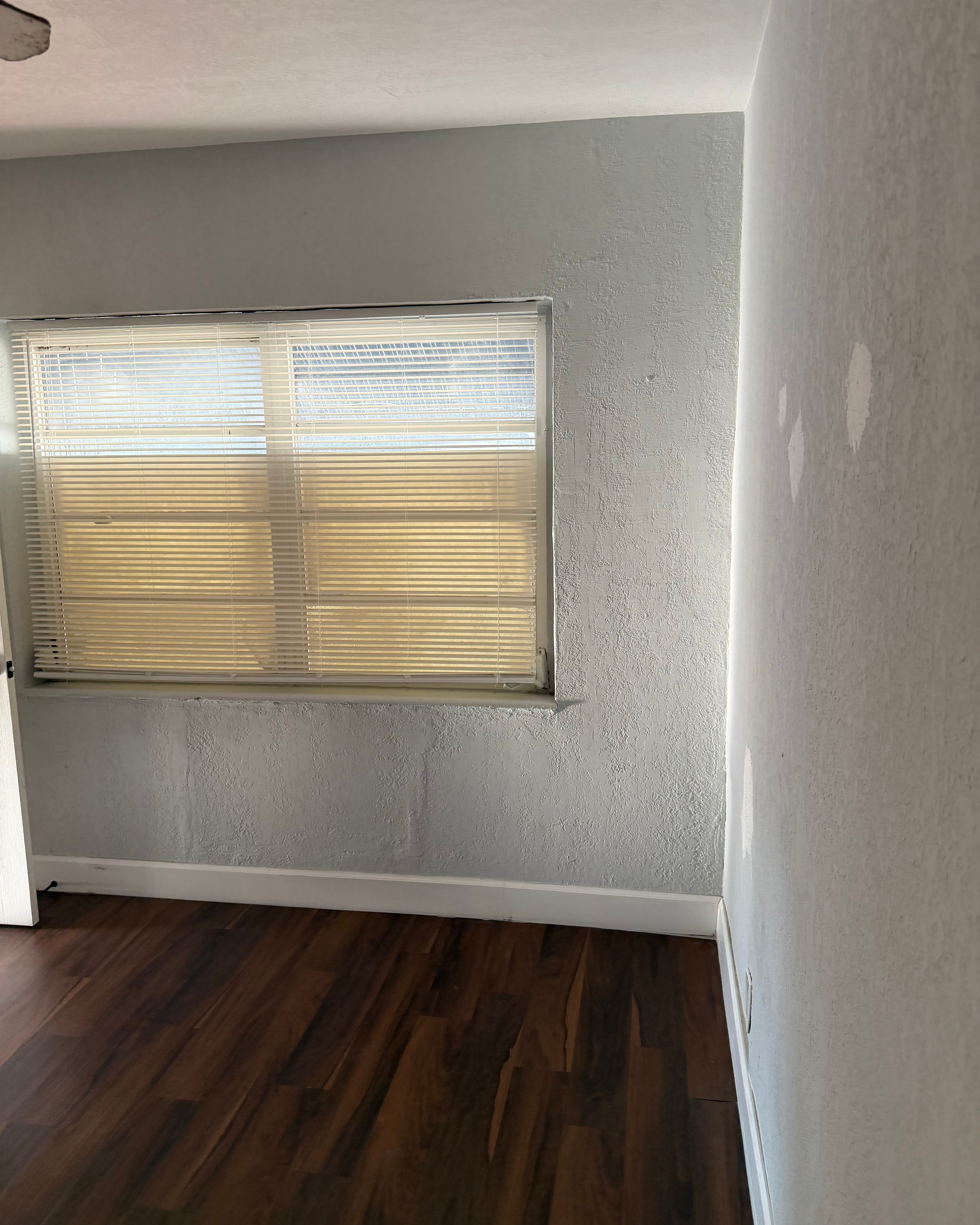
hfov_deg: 56.8
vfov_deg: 68.1
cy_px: 589
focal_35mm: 25
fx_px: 906
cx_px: 490
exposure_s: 1/188
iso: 200
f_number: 1.78
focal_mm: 6.76
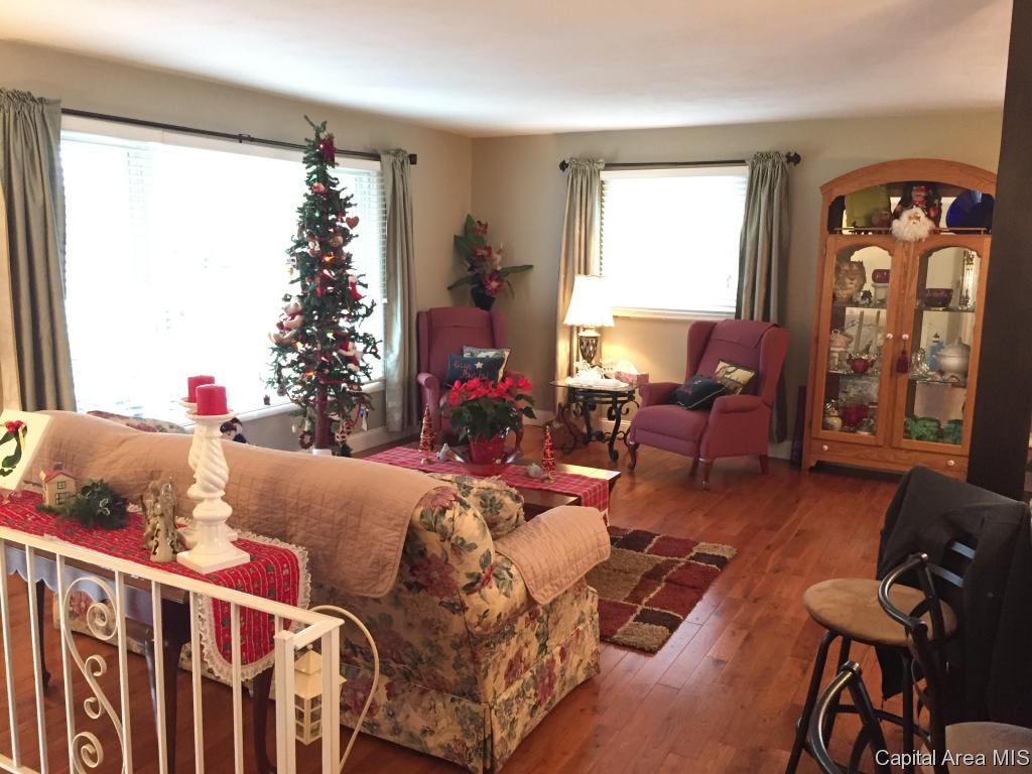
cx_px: 516
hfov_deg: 61.7
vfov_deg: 48.2
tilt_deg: -9.5
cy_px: 387
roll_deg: -0.1
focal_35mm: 29
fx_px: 865
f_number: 2.2
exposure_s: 1/30
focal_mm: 4.15
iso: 250
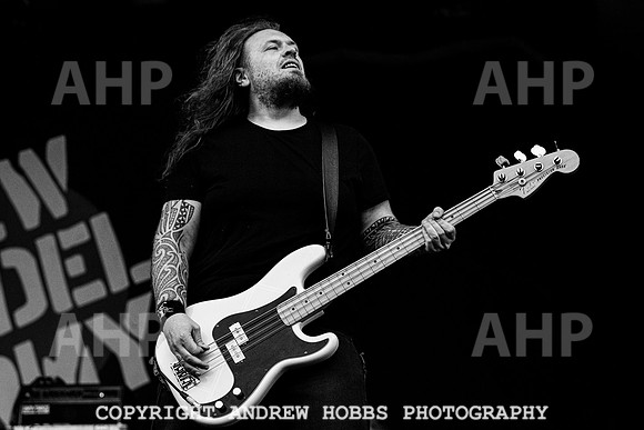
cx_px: 309
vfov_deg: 15.0
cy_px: 189
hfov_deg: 22.3
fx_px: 1636
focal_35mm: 91
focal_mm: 75
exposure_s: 1/250
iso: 6400
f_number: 4
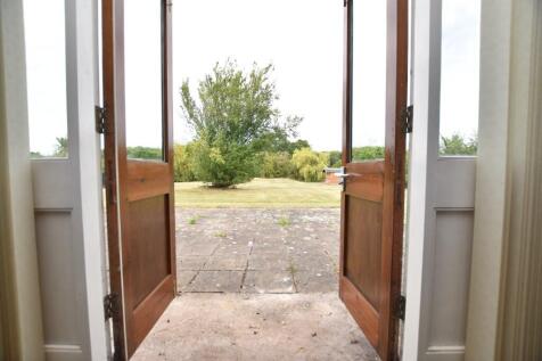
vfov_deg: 77.3
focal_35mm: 15
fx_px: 226
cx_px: 271
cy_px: 180
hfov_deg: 100.4
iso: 100
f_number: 3.5
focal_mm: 10
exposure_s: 1/250
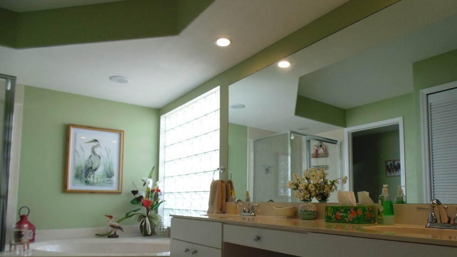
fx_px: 303
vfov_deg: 45.1
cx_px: 231
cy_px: 176
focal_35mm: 25
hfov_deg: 74.1
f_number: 3.1
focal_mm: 4
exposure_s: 1/60
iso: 80
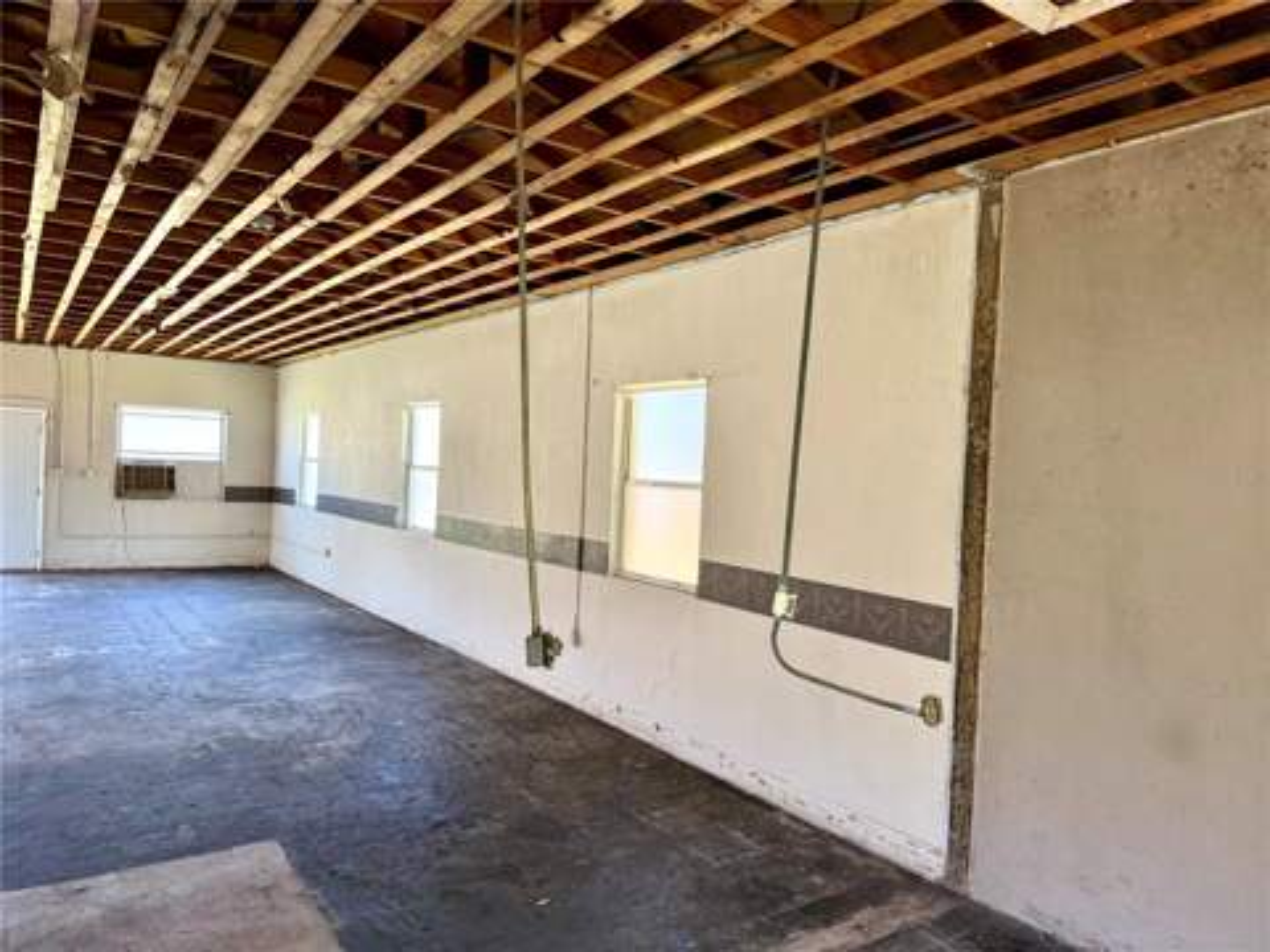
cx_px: 635
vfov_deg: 56.8
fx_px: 881
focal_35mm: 24
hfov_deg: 71.6
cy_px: 476
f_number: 1.78
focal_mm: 6.76
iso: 200
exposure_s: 1/77
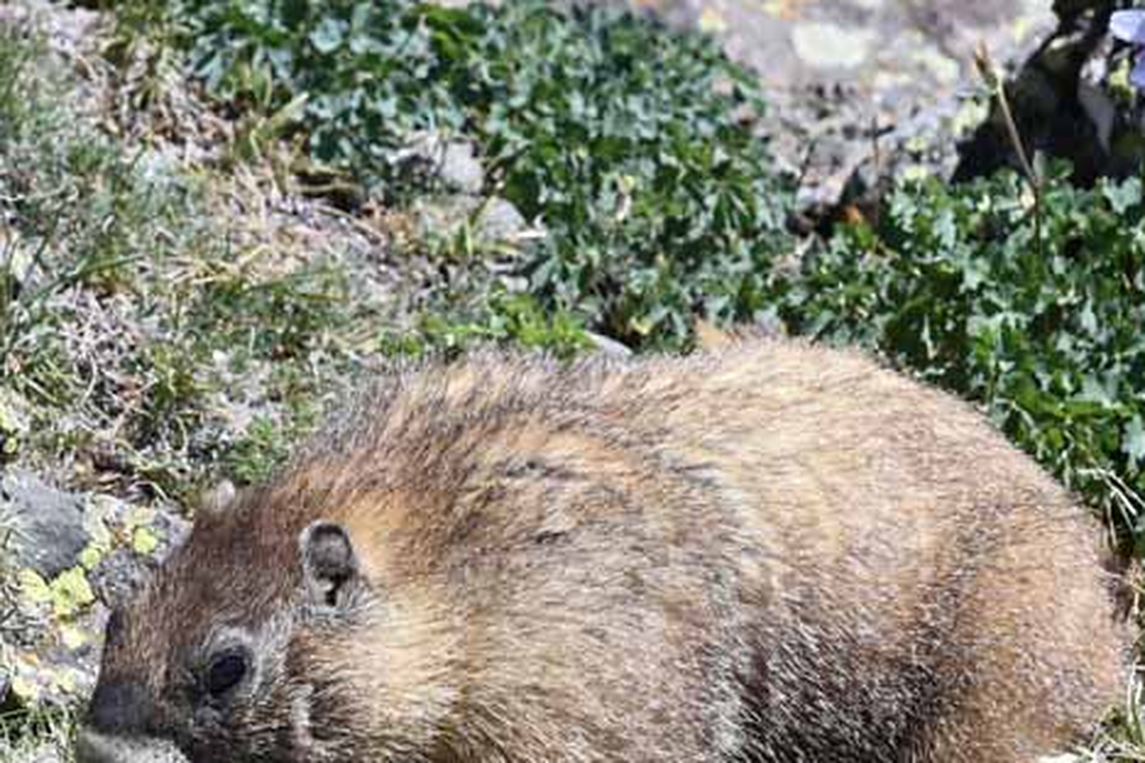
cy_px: 632
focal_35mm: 294
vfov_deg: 4.7
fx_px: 9350
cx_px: 506
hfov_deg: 7.0
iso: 64
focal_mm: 115
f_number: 8
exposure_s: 1/250
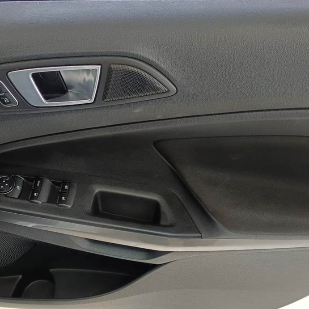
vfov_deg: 43.4
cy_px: 197
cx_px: 141
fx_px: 384
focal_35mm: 38
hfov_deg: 43.8
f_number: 1.79
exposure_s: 1/33.3
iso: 1146
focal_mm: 4.84
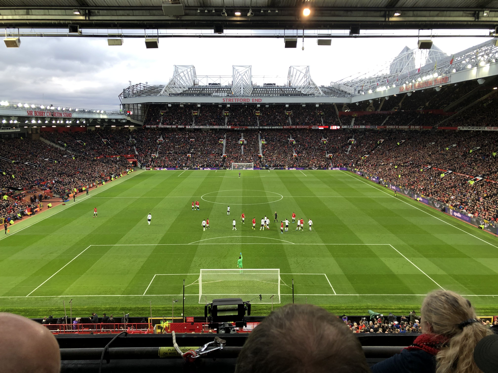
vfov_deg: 49.7
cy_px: 186
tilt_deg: -7.1
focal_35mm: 28
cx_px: 249
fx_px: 403
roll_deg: +0.3
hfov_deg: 63.4
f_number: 1.8
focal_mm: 3.99
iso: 32
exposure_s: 1/100
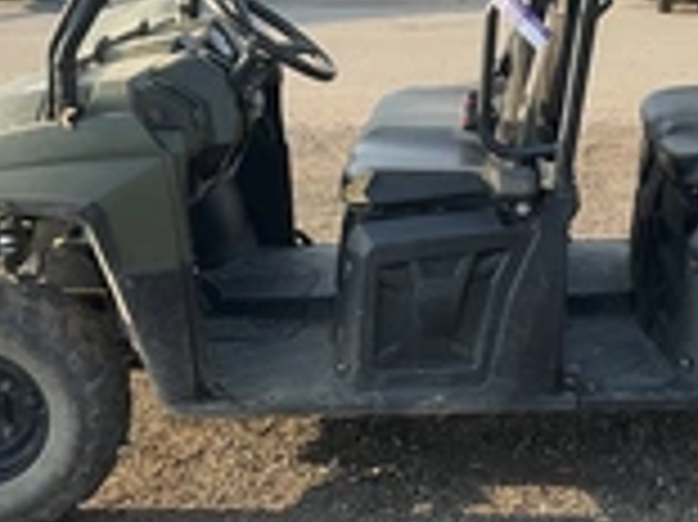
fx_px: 1511
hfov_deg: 25.3
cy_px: 171
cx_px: 621
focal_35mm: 75
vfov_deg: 19.5
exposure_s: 1/419
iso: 25
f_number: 1.8
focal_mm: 3
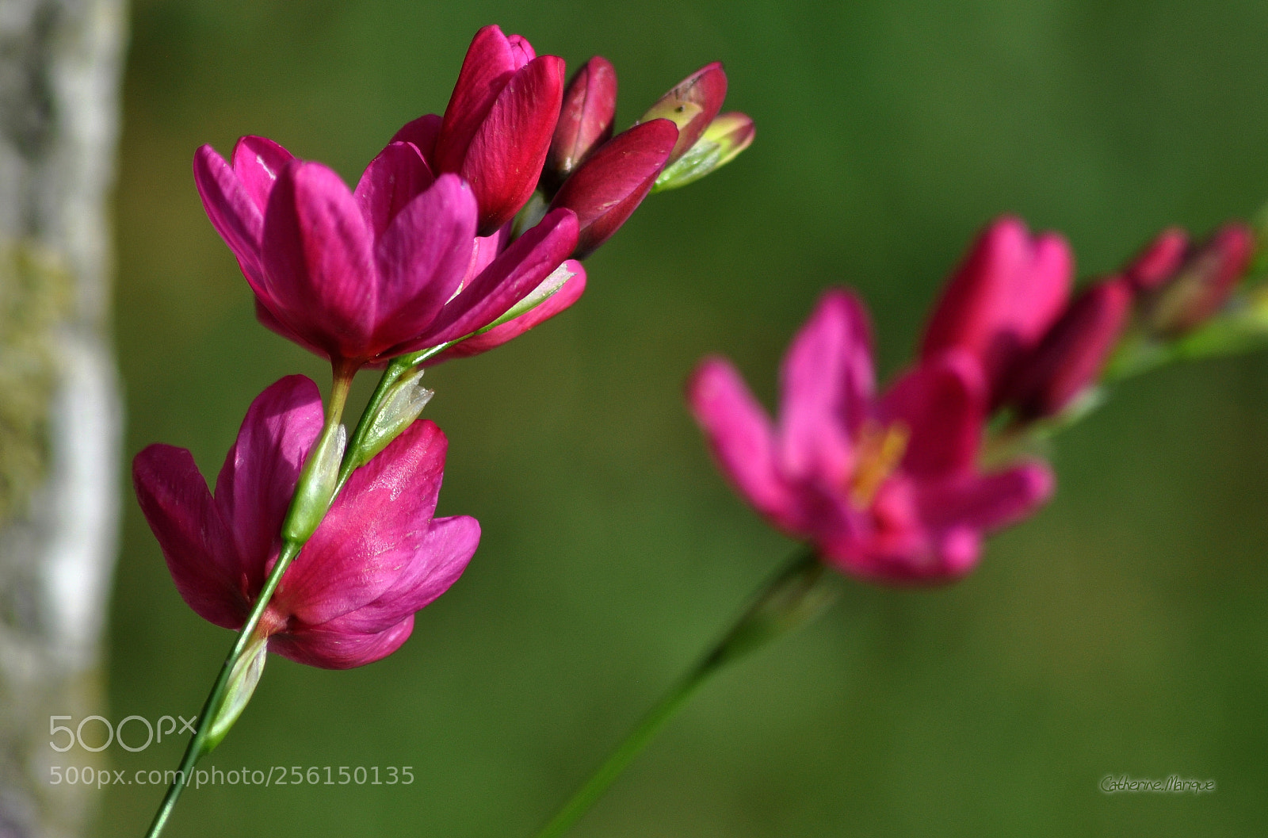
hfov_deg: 4.6
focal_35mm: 450
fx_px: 15805
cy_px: 419
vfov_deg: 3.0
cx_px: 634
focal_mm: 300
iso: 200
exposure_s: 1/400
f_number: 8
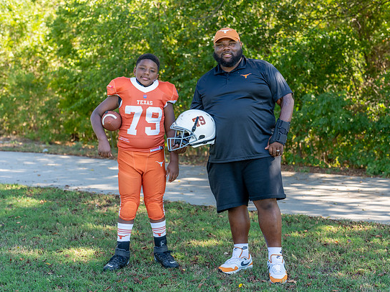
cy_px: 147
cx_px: 207
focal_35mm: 60
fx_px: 676
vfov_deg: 24.4
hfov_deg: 32.2
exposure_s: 1/400
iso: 125
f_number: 2.8
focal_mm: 50
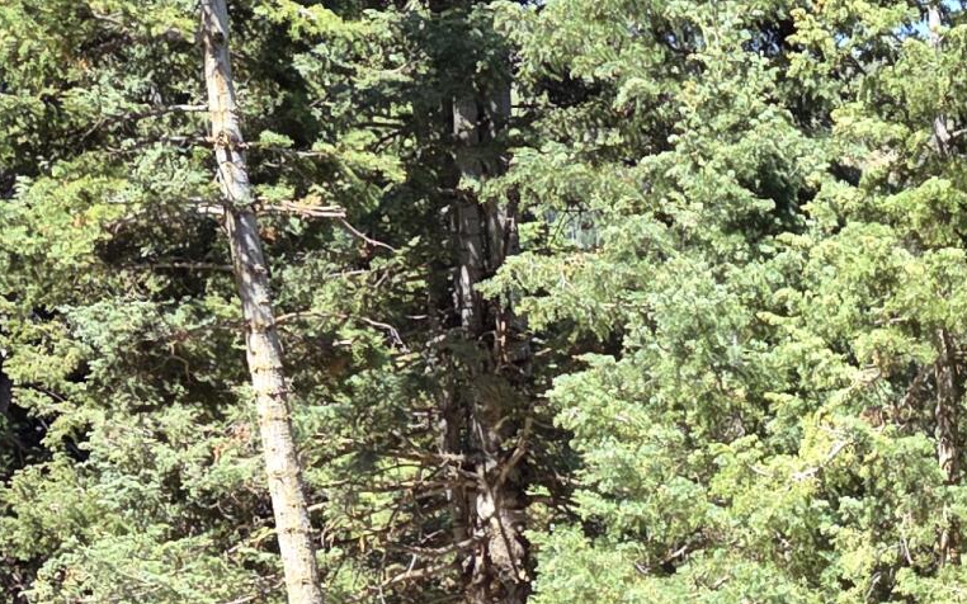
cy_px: 961
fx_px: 2530
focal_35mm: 96
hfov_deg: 20.2
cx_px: 1179
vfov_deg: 12.8
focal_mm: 5.4
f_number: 1.8
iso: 80
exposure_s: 1/1429
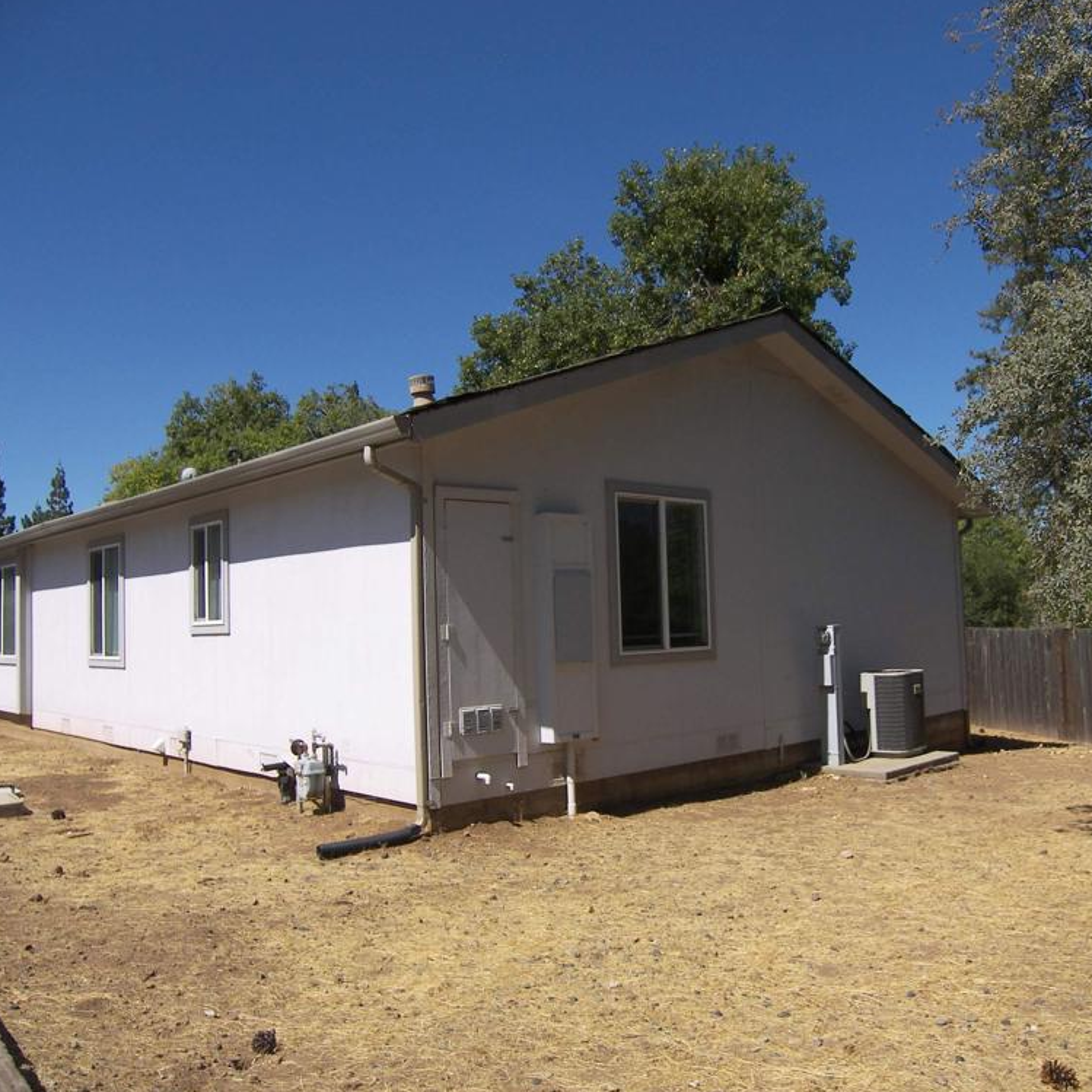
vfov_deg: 55.6
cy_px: 544
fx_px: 1035
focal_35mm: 29
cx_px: 649
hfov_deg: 55.3
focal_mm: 5
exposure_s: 1/1250
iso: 50
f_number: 2.8
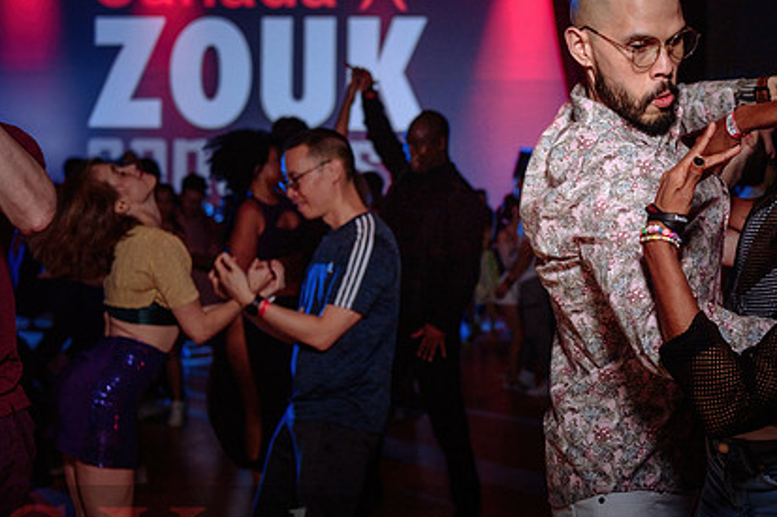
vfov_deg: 20.0
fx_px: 1467
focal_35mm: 68
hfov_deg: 29.2
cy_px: 263
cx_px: 583
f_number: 3.5
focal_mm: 45
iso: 800
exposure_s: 1/50
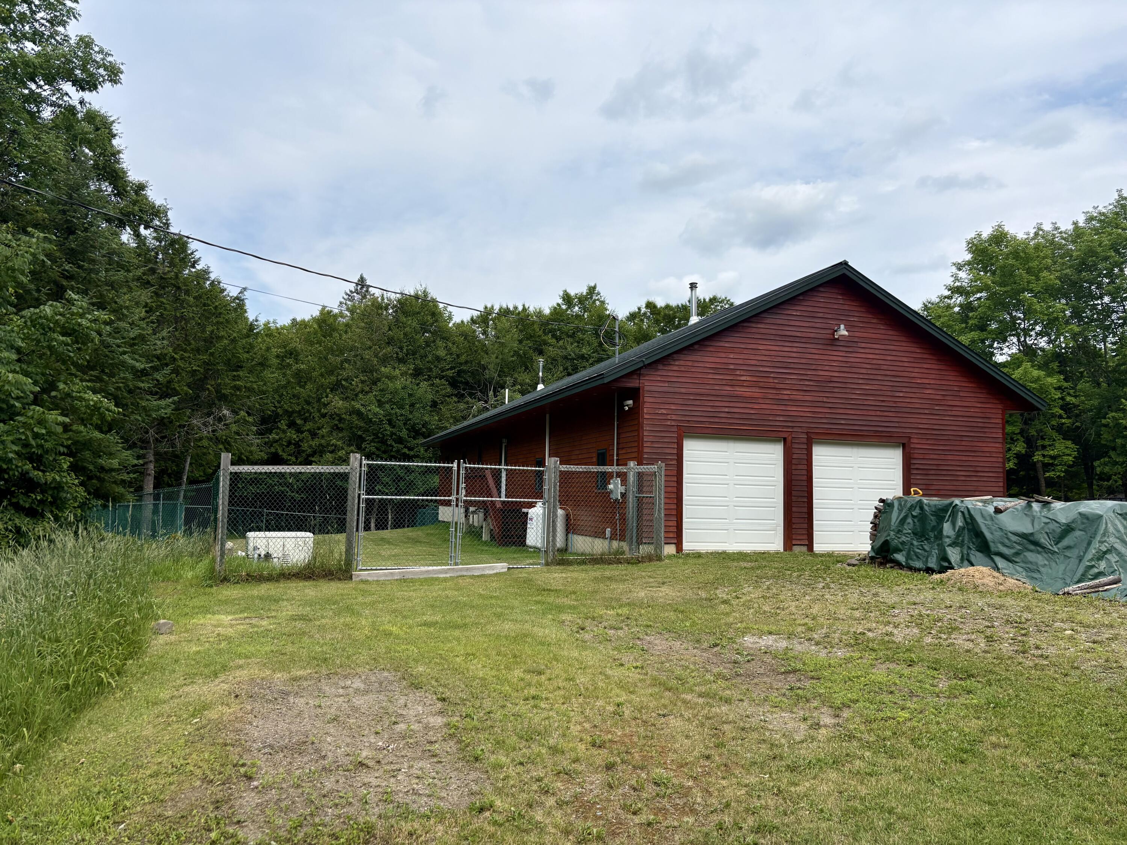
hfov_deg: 67.3
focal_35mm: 26
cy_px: 422
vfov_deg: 53.1
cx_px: 564
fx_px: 846
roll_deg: +0.2
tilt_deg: +4.9
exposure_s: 1/3125
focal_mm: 5.96
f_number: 1.6
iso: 50
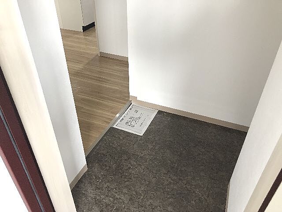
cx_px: 141
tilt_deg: -37.0
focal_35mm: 28
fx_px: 228
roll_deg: +1.7
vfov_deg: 49.7
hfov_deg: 63.4
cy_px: 106
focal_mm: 3.99
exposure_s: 1/30
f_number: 1.8
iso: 40
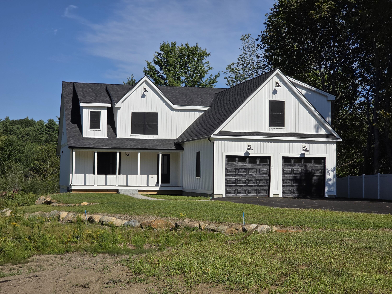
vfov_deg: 21.3
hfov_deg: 28.2
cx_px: 196
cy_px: 147
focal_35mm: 69
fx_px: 781
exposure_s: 1/4127
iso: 50
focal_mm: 7.9
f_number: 2.4
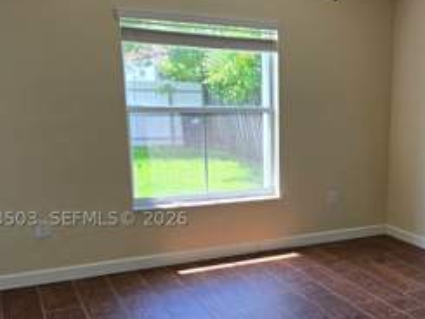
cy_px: 218
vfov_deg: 31.9
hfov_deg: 40.2
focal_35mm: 45
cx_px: 347
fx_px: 553
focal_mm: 5.4
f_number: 1.8
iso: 50
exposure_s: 1/180
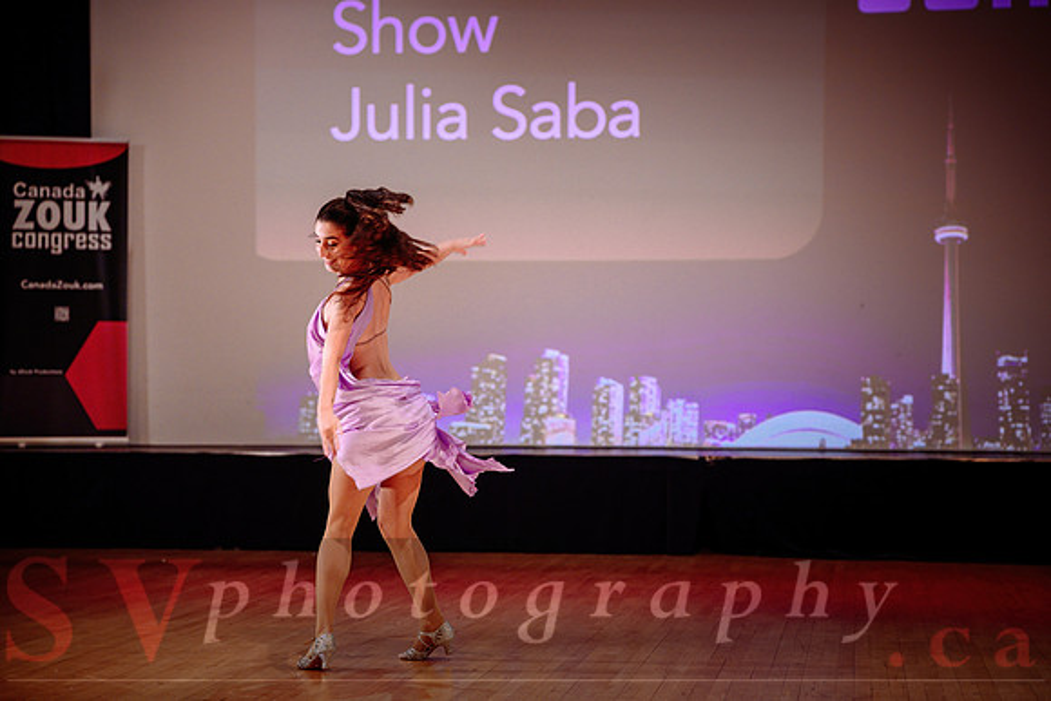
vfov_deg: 18.9
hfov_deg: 28.0
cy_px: 351
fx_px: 2106
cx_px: 534
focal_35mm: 72
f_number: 2
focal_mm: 70
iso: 1000
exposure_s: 1/500
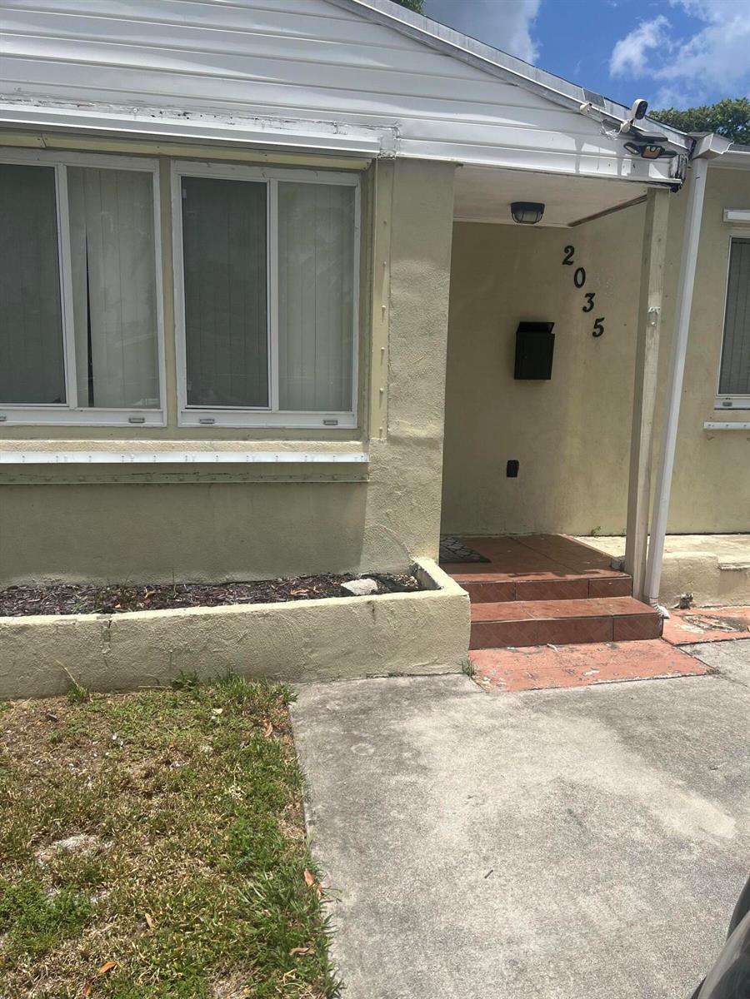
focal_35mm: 26
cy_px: 500
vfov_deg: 67.3
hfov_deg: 53.1
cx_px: 375
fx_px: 751
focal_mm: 5.7
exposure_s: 1/6579
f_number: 1.5
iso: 50
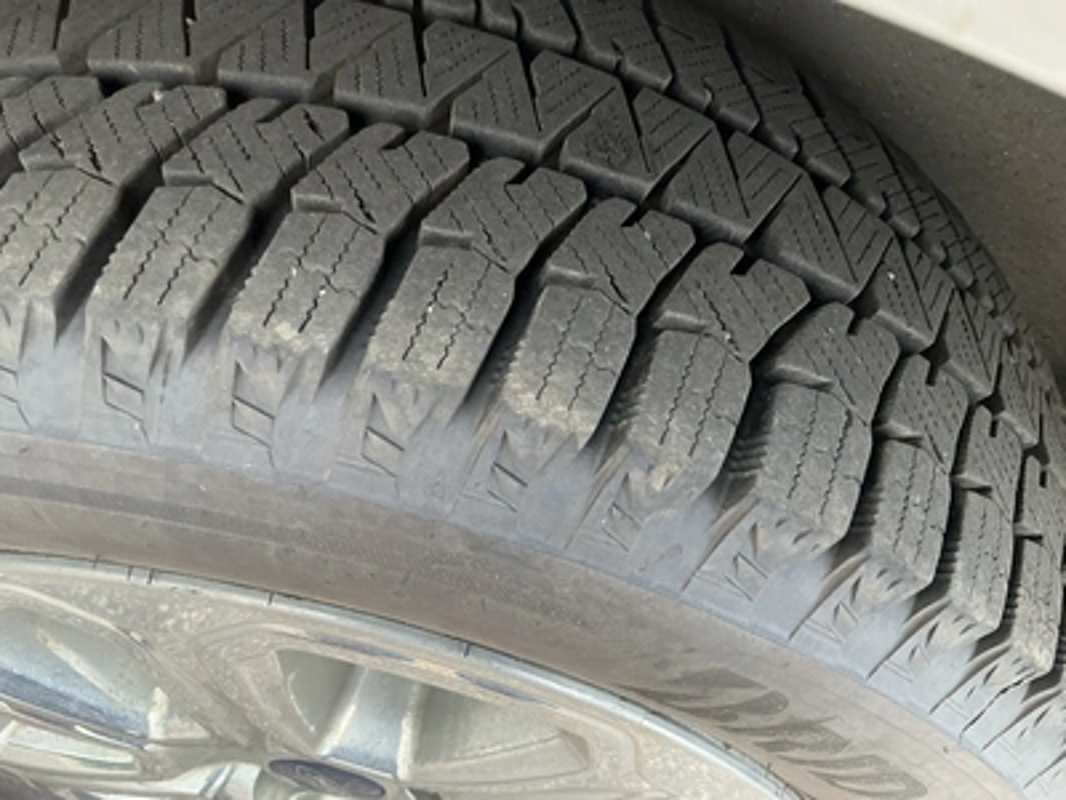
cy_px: 400
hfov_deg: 63.4
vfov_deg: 49.7
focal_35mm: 28
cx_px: 533
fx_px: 862
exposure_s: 1/172
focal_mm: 3
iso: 32
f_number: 1.8
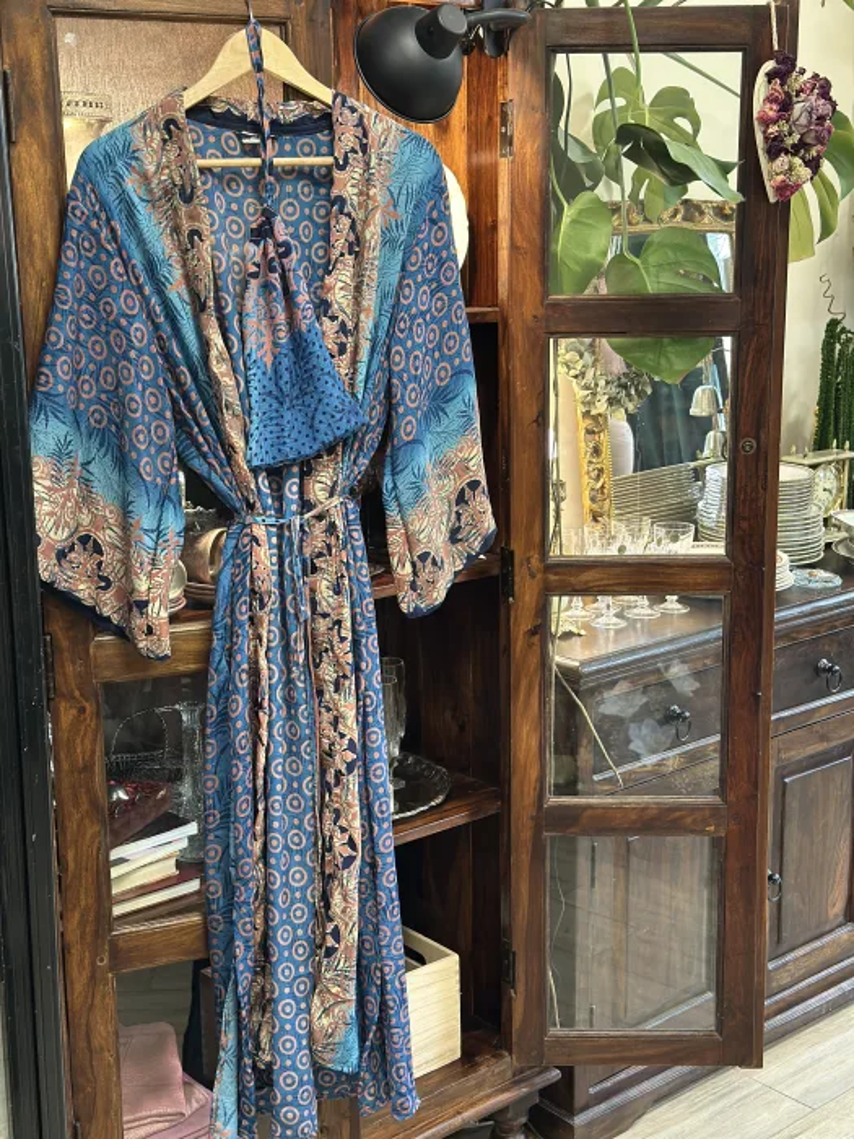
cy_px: 570
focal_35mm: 48
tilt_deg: -11.2
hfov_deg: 30.3
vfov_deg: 39.7
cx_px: 427
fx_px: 1579
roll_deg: -0.2
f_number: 1.78
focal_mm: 6.86
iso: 320
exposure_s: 1/60
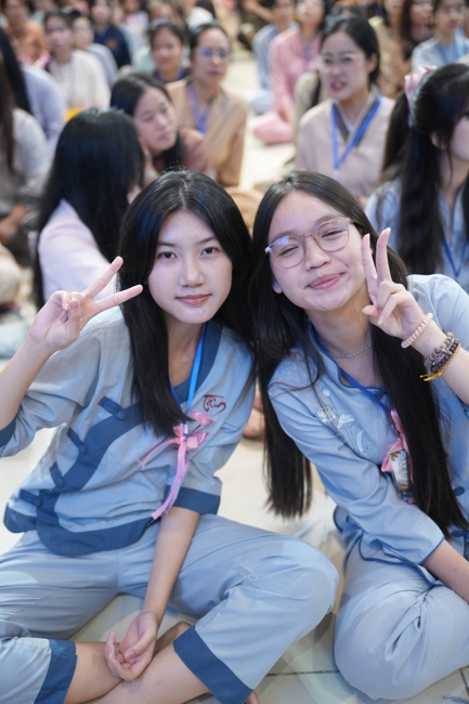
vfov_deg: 49.6
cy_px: 352
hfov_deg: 34.2
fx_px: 762
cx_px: 234
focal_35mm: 39
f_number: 2
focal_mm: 39
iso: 1250
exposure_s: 1/80
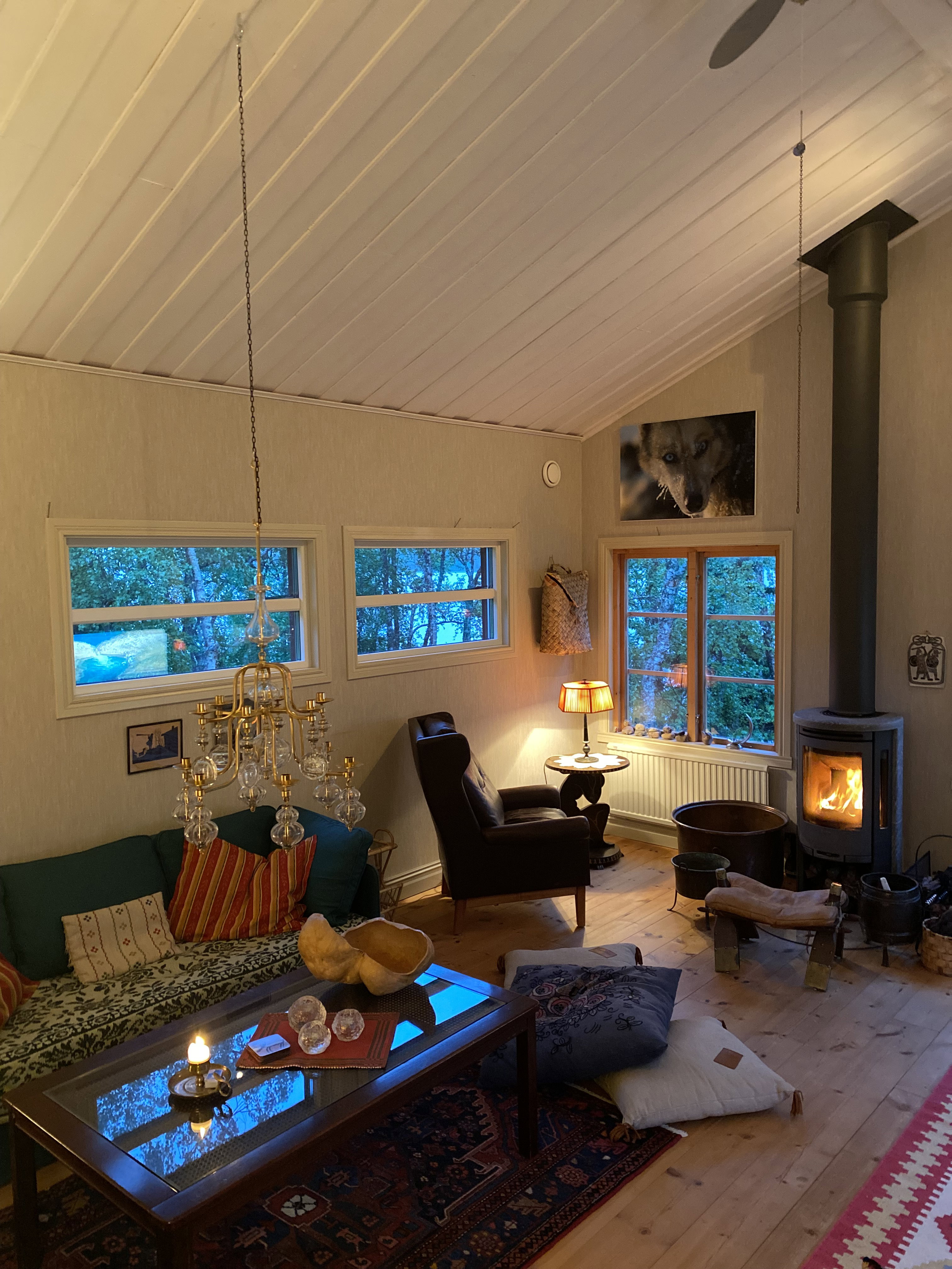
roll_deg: +0.9
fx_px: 953
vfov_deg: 67.3
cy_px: 634
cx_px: 476
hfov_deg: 53.1
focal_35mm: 26
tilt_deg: -4.1
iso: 640
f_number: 1.8
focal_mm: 4.25
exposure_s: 1/25
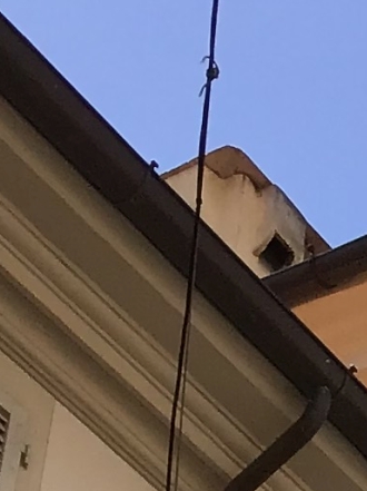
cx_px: 1041
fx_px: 2789
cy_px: 1475
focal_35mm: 197
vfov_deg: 8.4
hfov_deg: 6.9
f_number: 2.4
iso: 25
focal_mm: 3.3
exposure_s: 1/1181
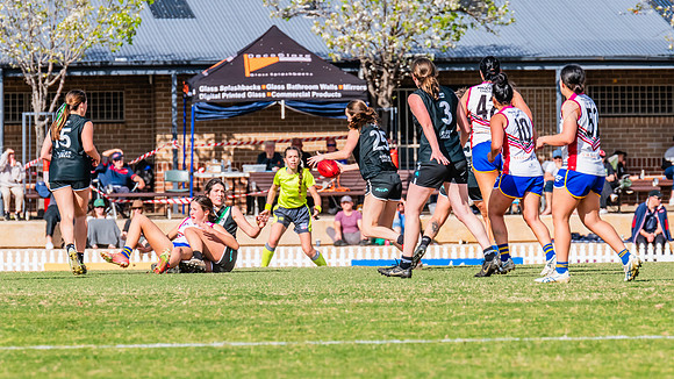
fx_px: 9283
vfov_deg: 2.3
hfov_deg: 4.2
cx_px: 364
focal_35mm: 520
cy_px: 205
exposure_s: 1/1600
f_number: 11
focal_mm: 420
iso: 800
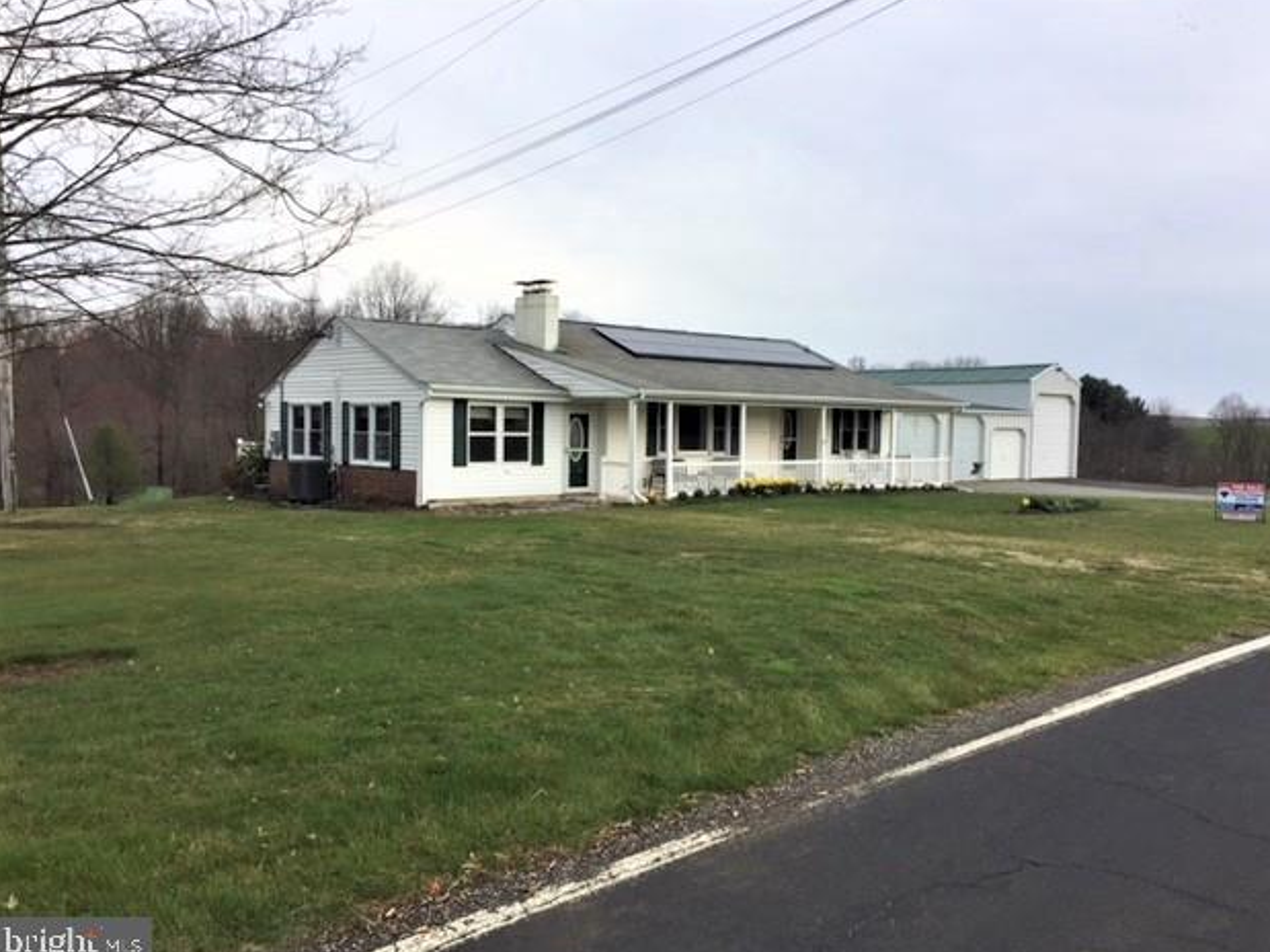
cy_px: 478
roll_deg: -0.5
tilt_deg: -3.2
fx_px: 1100
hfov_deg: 60.0
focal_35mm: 30
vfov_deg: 46.8
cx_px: 648
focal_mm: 4.15
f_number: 2.2
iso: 32
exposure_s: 1/670
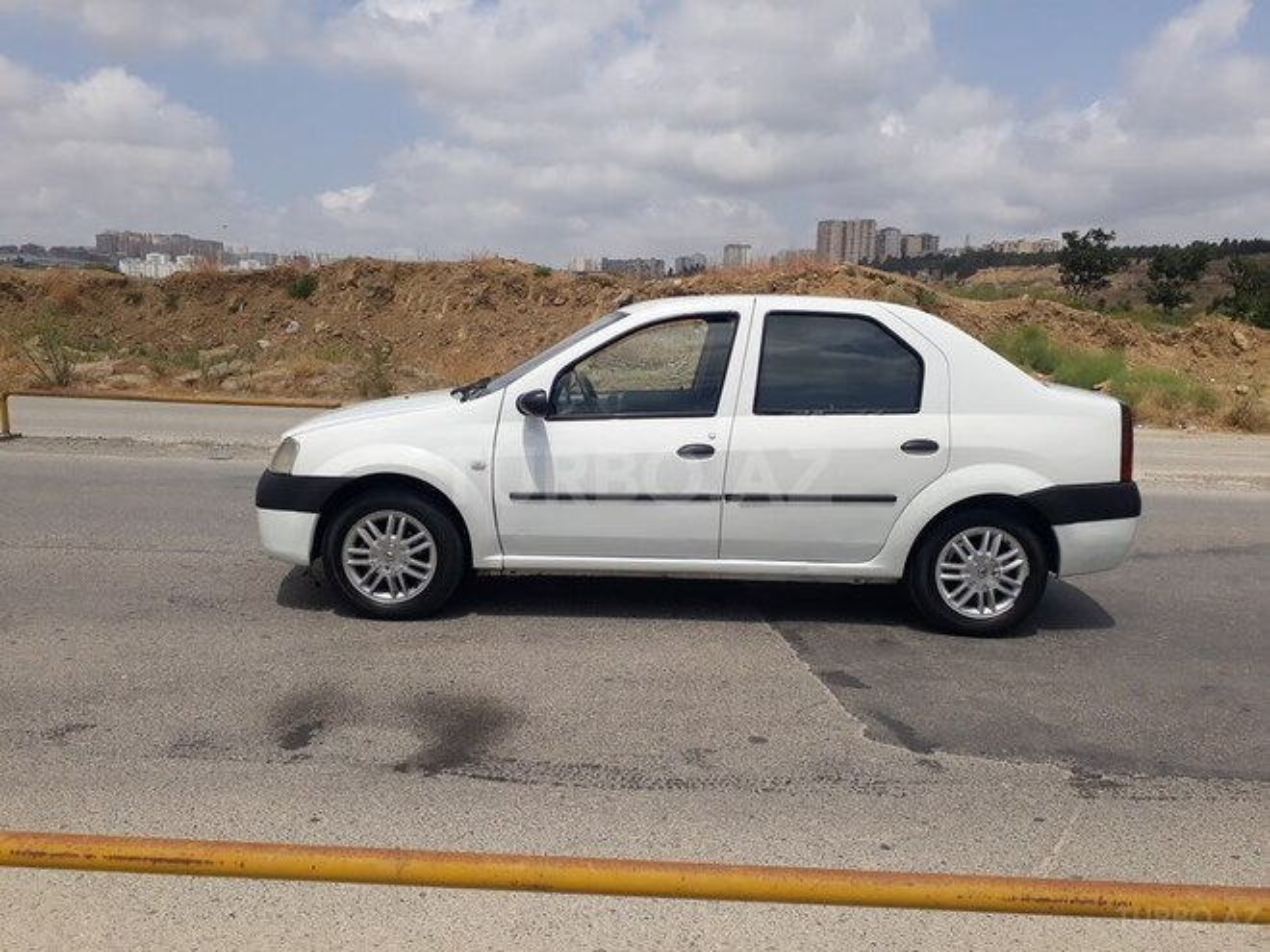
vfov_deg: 51.4
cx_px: 635
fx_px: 991
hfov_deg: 65.3
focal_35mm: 27
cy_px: 476
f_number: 1.9
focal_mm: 3.6
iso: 40
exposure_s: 1/3030
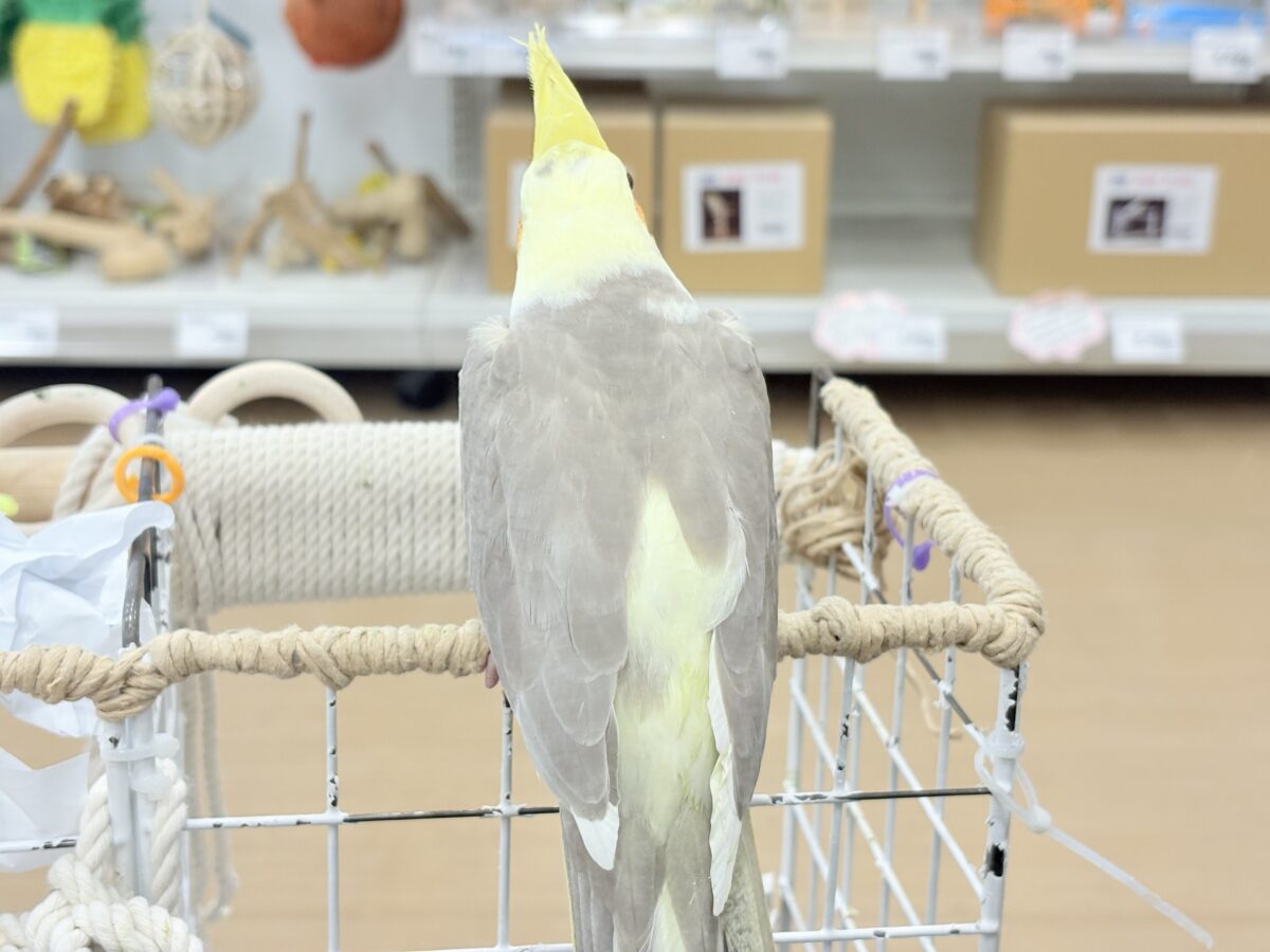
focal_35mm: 52
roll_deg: +0.1
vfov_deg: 28.0
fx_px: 1908
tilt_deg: -20.3
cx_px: 635
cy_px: 476
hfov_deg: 36.8
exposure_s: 1/100
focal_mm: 5.96
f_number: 1.6
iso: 100
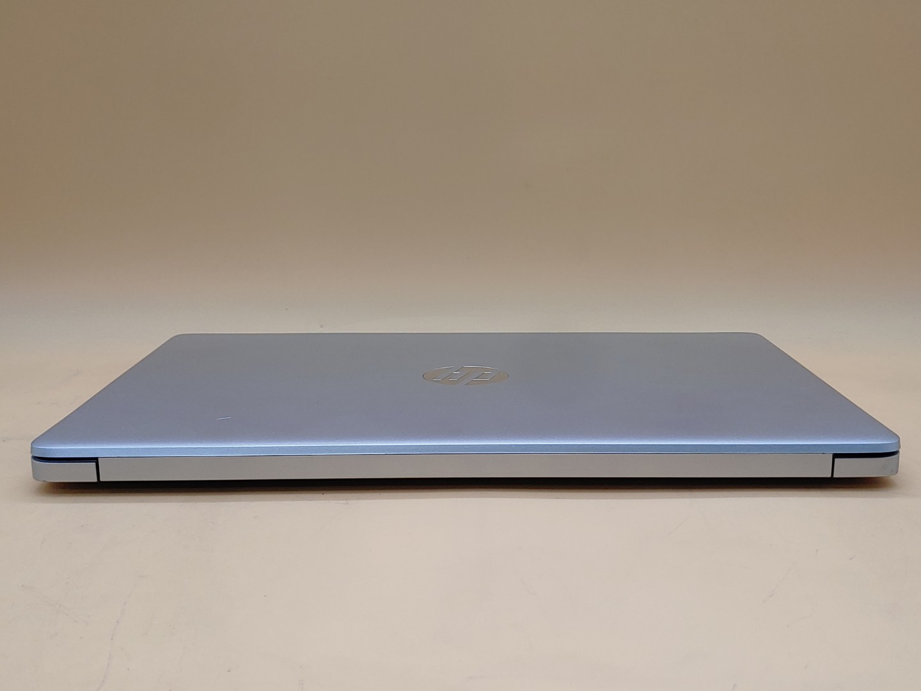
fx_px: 1038
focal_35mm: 39
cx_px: 460
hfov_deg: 47.9
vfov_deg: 36.8
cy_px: 346
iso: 50
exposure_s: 1/225
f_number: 1.8
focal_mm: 4.36
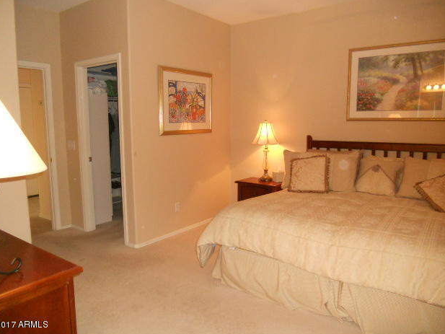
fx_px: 360
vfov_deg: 49.8
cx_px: 222
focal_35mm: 28
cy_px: 166
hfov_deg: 63.4
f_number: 3.2
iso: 400
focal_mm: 4.9
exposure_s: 1/25
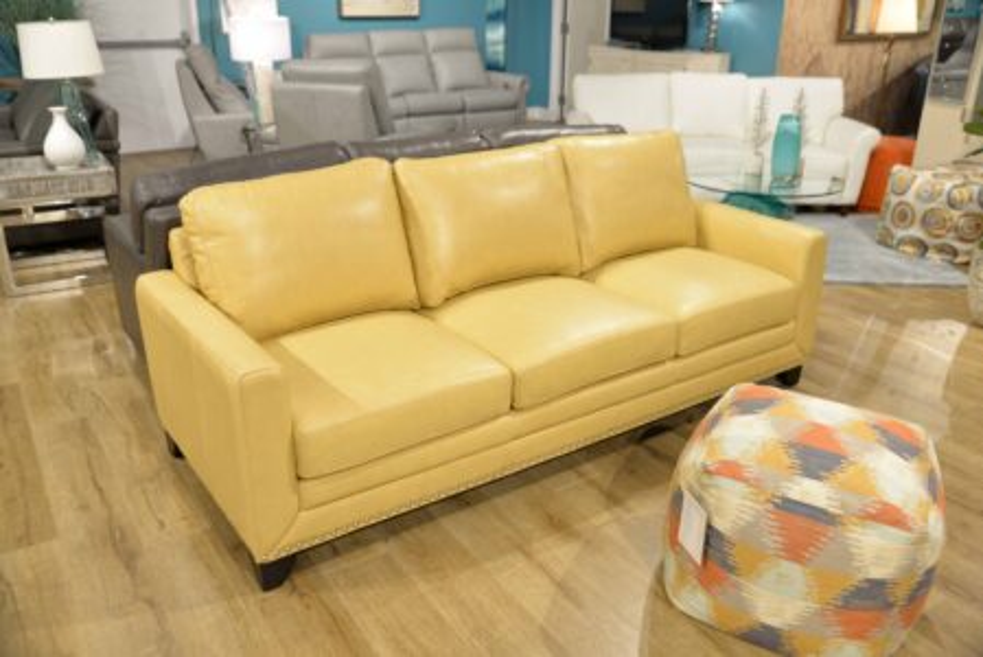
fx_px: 874
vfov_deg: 41.2
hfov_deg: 58.7
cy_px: 328
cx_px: 492
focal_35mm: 32
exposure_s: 1/80
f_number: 4.5
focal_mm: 32
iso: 1000
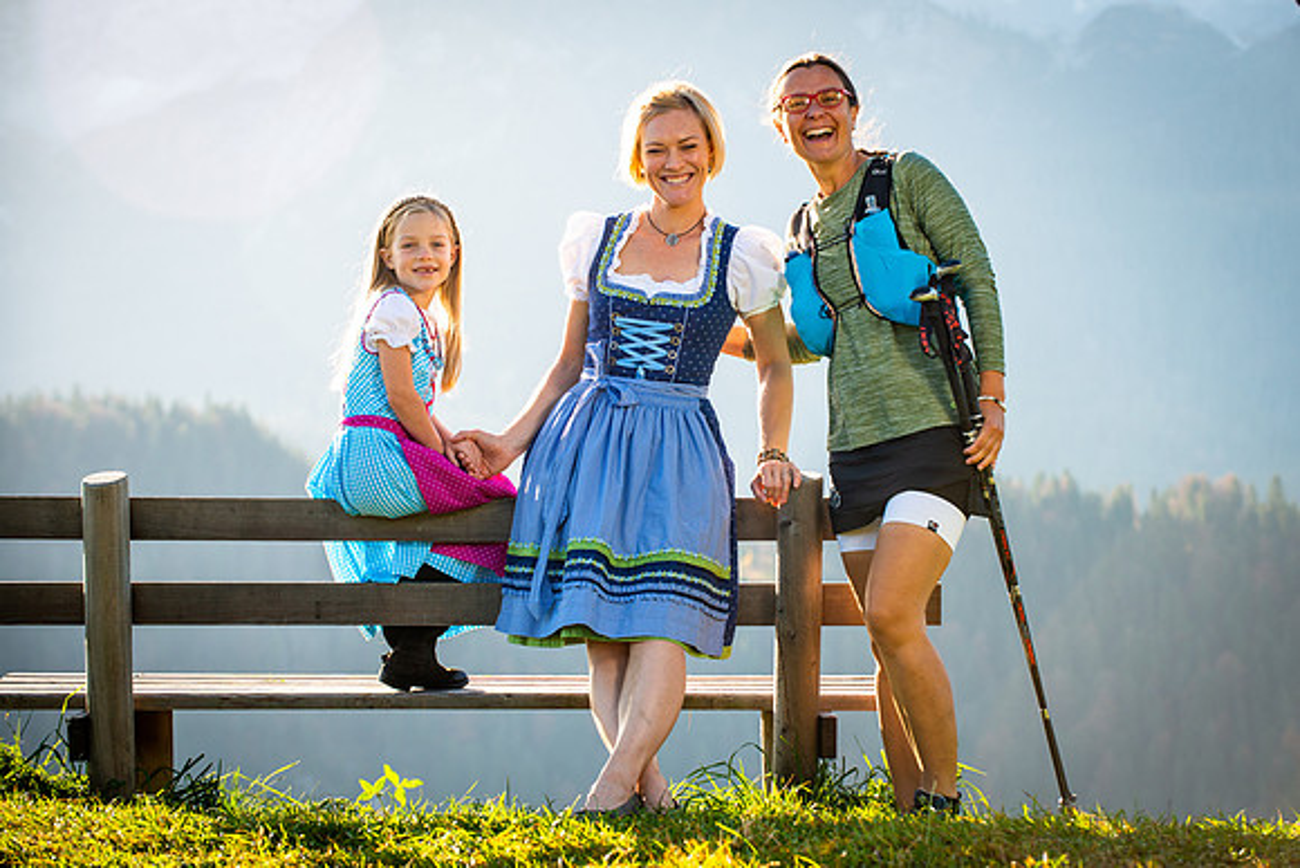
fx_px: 4512
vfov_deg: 11.0
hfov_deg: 16.4
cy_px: 401
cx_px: 700
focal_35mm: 125
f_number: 6.3
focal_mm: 116
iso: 100
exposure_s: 1/250
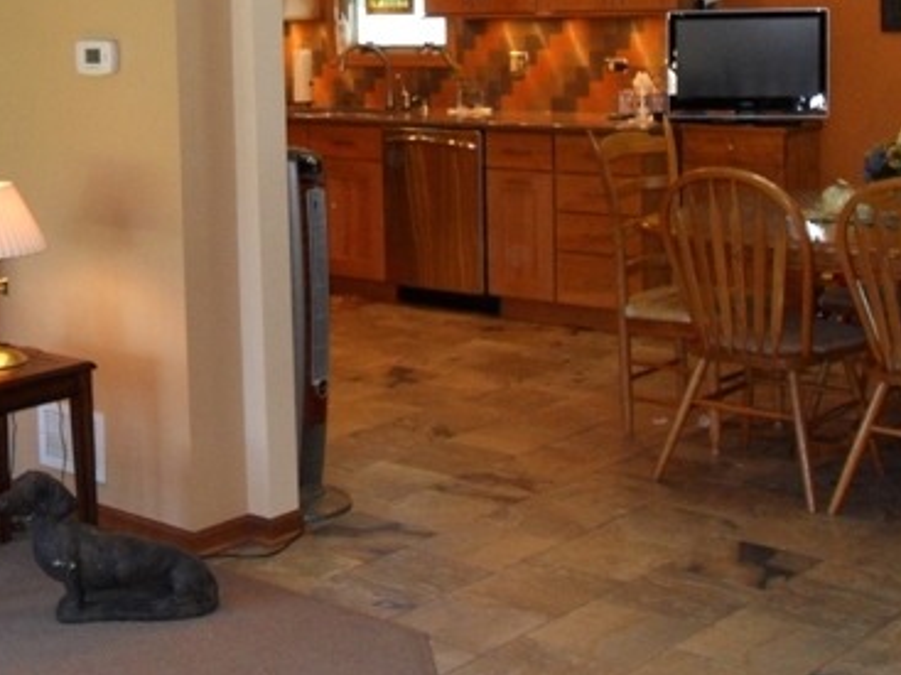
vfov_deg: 23.8
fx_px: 1587
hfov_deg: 31.5
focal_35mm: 61
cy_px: 169
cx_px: 314
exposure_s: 1/45
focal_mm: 6.3
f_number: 3.5
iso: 240
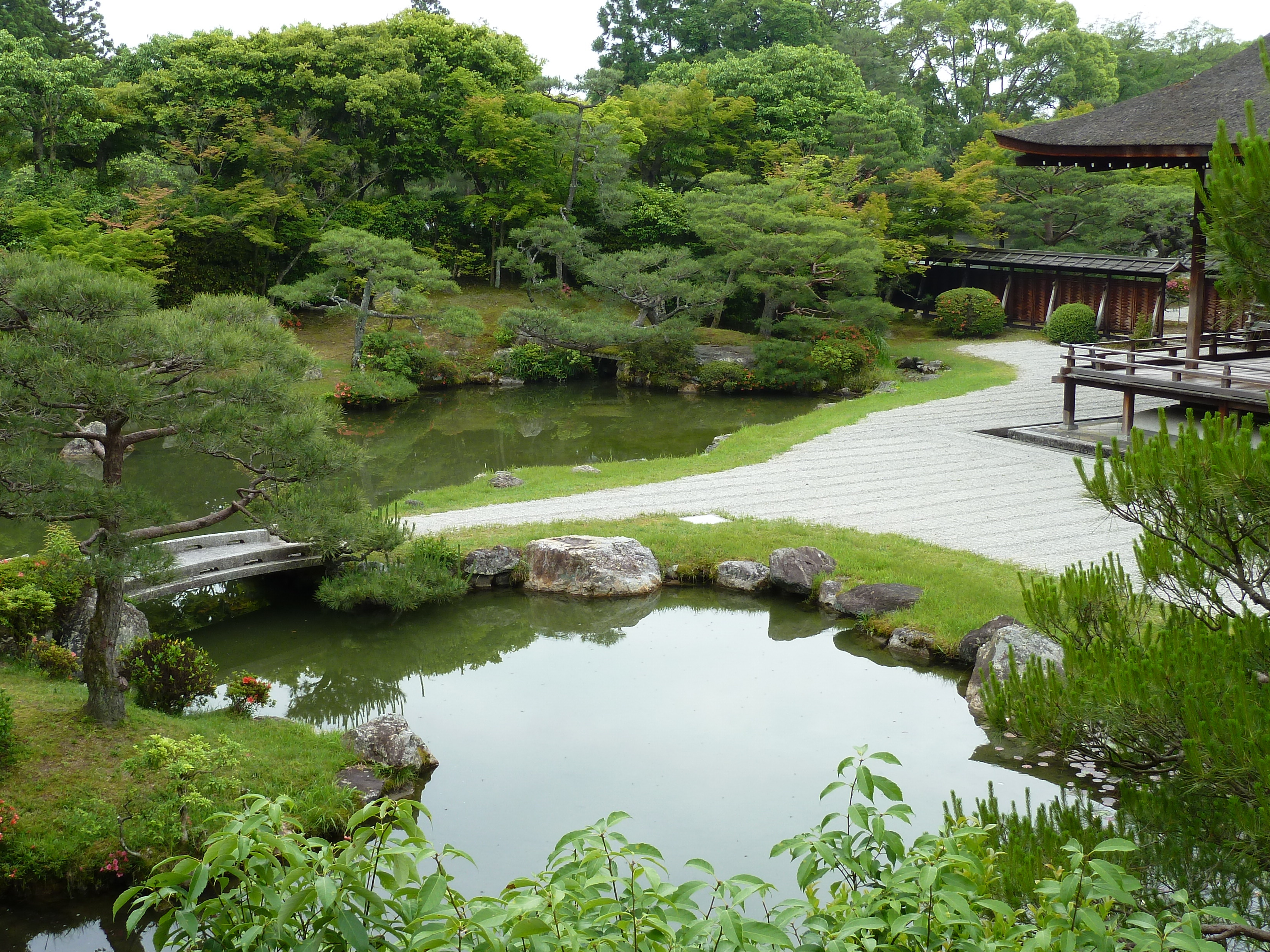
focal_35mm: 45
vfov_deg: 32.2
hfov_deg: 42.0
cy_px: 522
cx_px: 542
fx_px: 1651
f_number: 3.6
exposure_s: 1/125
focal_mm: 6.1
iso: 80
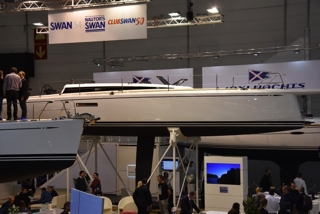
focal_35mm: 78
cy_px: 107
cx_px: 160
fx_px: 694
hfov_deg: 26.0
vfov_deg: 17.5
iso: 800
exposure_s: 1/125
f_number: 6.3
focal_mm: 52
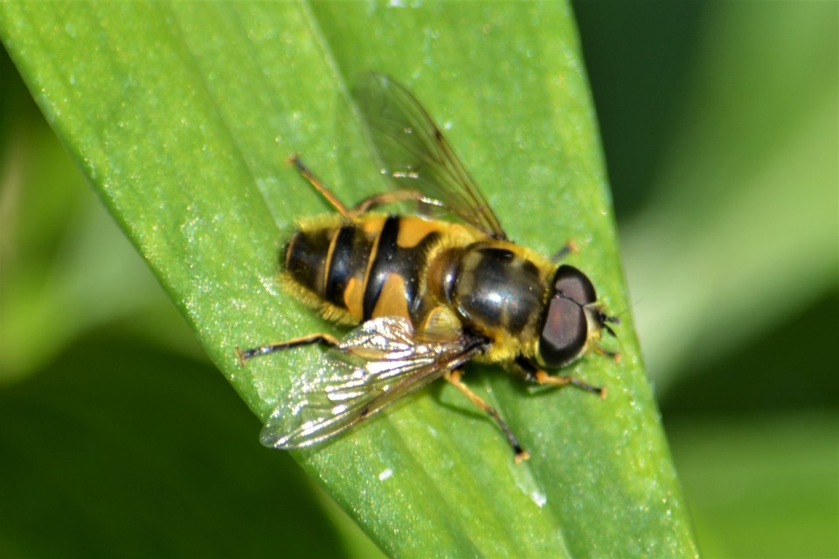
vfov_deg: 3.1
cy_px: 280
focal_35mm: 450
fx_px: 10487
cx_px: 420
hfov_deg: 4.6
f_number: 8
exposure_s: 1/160
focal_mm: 300
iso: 100
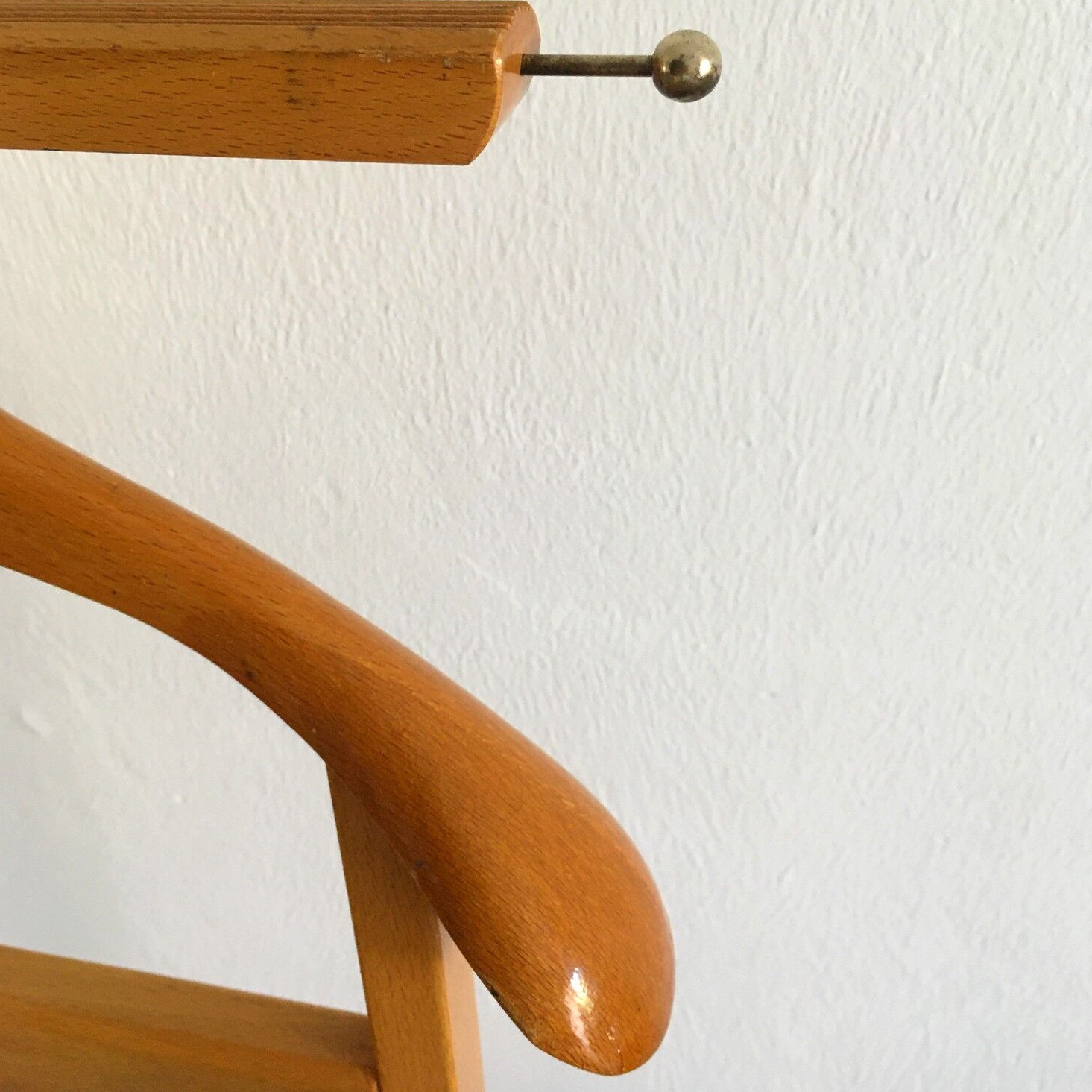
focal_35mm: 35
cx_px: 549
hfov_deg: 47.2
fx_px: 1249
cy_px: 504
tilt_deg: -33.9
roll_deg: +3.0
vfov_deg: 47.2
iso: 125
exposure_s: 1/33
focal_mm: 4.15
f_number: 2.2
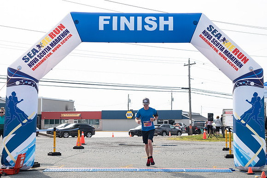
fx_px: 442
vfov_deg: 22.8
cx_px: 147
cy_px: 95
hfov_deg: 33.6
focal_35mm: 60
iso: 800
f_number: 4
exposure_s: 1/3200
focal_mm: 48
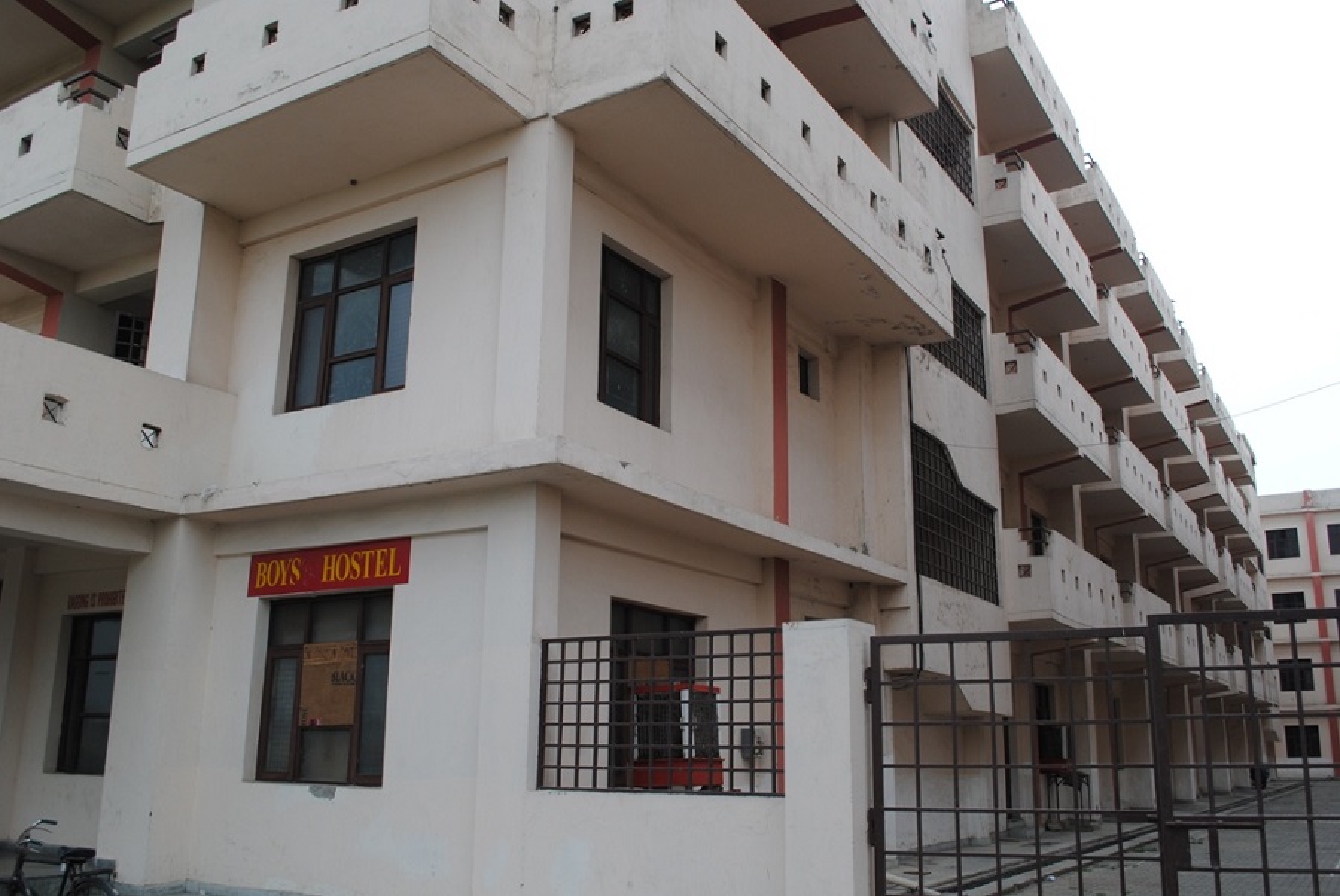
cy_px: 448
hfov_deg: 57.2
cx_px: 670
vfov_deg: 40.1
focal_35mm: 33
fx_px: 1229
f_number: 7.1
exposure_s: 1/200
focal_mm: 22
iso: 100
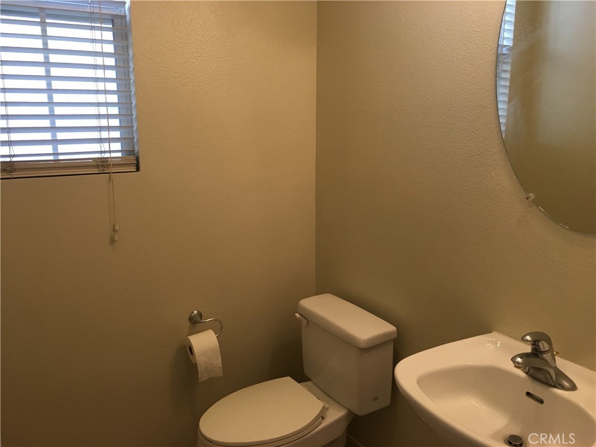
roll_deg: -0.6
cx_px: 298
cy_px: 224
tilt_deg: -10.8
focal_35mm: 29
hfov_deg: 61.7
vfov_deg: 48.2
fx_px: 499
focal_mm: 4.15
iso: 40
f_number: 2.2
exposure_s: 1/15
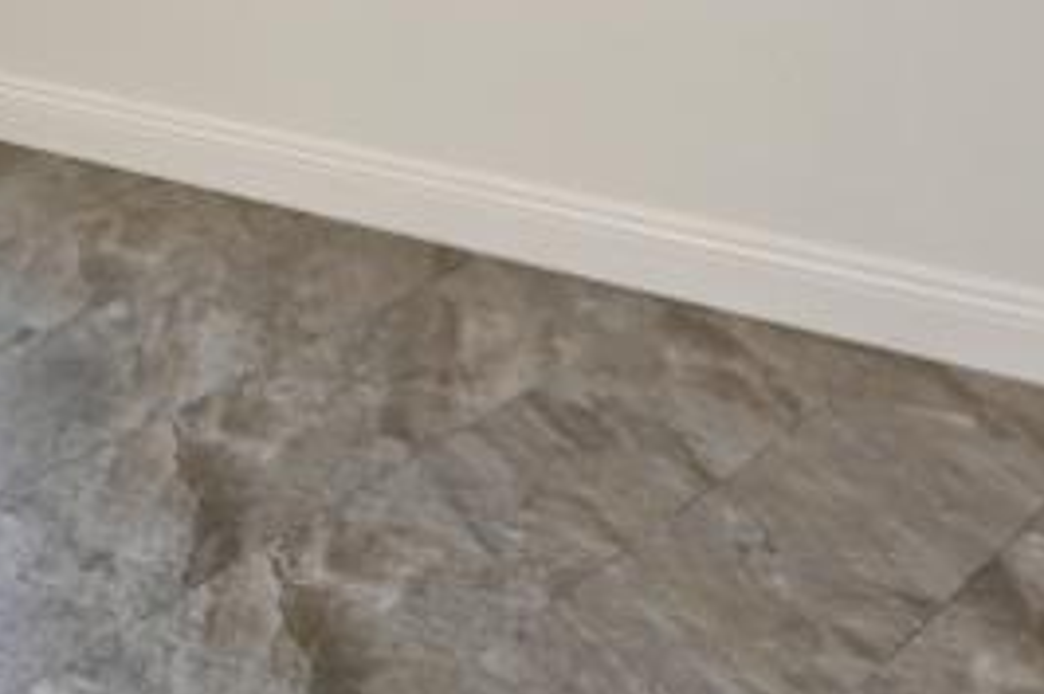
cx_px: -746
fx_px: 2289
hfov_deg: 20.0
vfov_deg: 15.6
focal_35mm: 79
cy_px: -408
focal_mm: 14
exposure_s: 1/60
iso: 250
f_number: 4
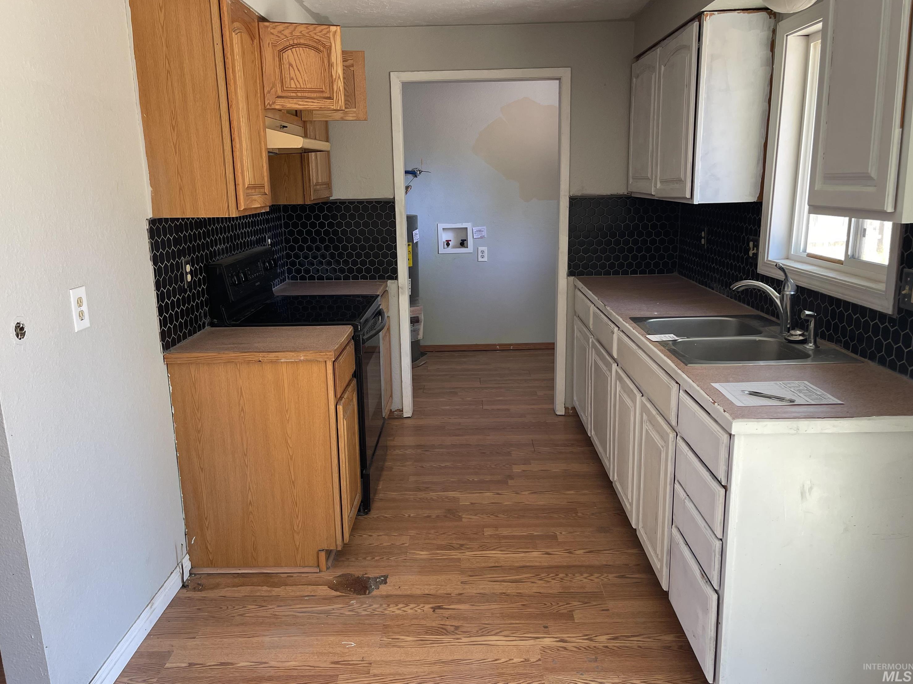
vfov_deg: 53.1
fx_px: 686
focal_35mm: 26
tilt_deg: -13.7
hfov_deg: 67.3
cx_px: 460
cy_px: 343
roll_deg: +1.2
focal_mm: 5.1
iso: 125
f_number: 1.6
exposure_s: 1/121
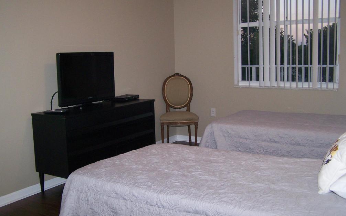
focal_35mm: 41
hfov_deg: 48.2
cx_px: 176
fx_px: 387
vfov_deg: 31.2
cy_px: 94
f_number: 2.8
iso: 160
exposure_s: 1/60
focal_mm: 6.3
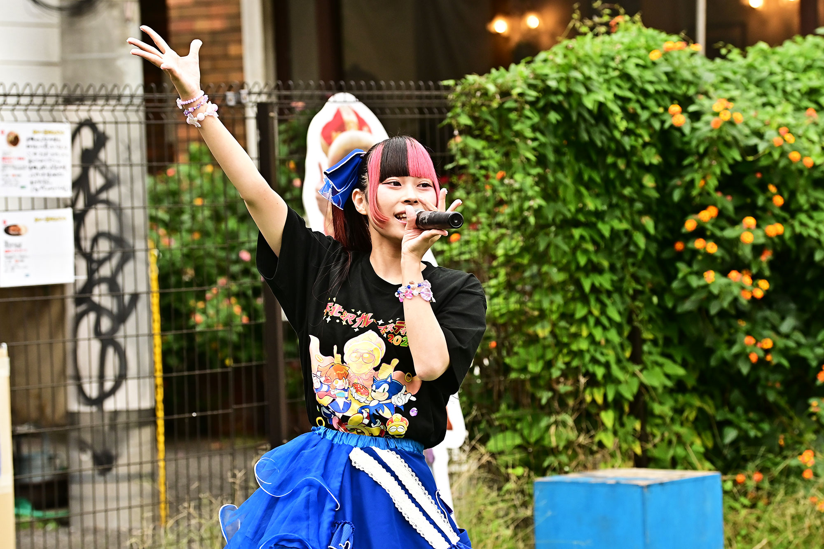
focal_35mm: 150
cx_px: 412
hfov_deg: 13.7
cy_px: 274
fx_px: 3433
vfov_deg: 9.1
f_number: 4
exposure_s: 1/400
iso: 400
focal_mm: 100
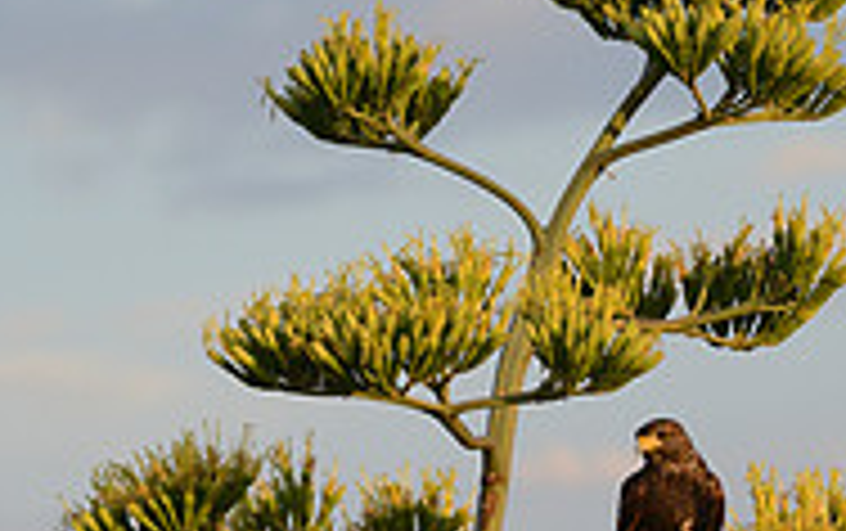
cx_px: 522
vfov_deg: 2.5
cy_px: 765
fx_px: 12373
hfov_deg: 3.9
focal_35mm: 536
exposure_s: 1/1000
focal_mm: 220
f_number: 5.3
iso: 800
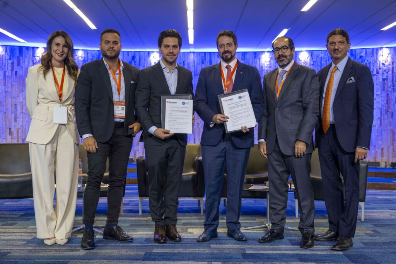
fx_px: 462
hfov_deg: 46.4
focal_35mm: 42
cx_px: 198
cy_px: 132
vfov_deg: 31.9
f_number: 4
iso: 800
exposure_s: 1/60
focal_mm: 42
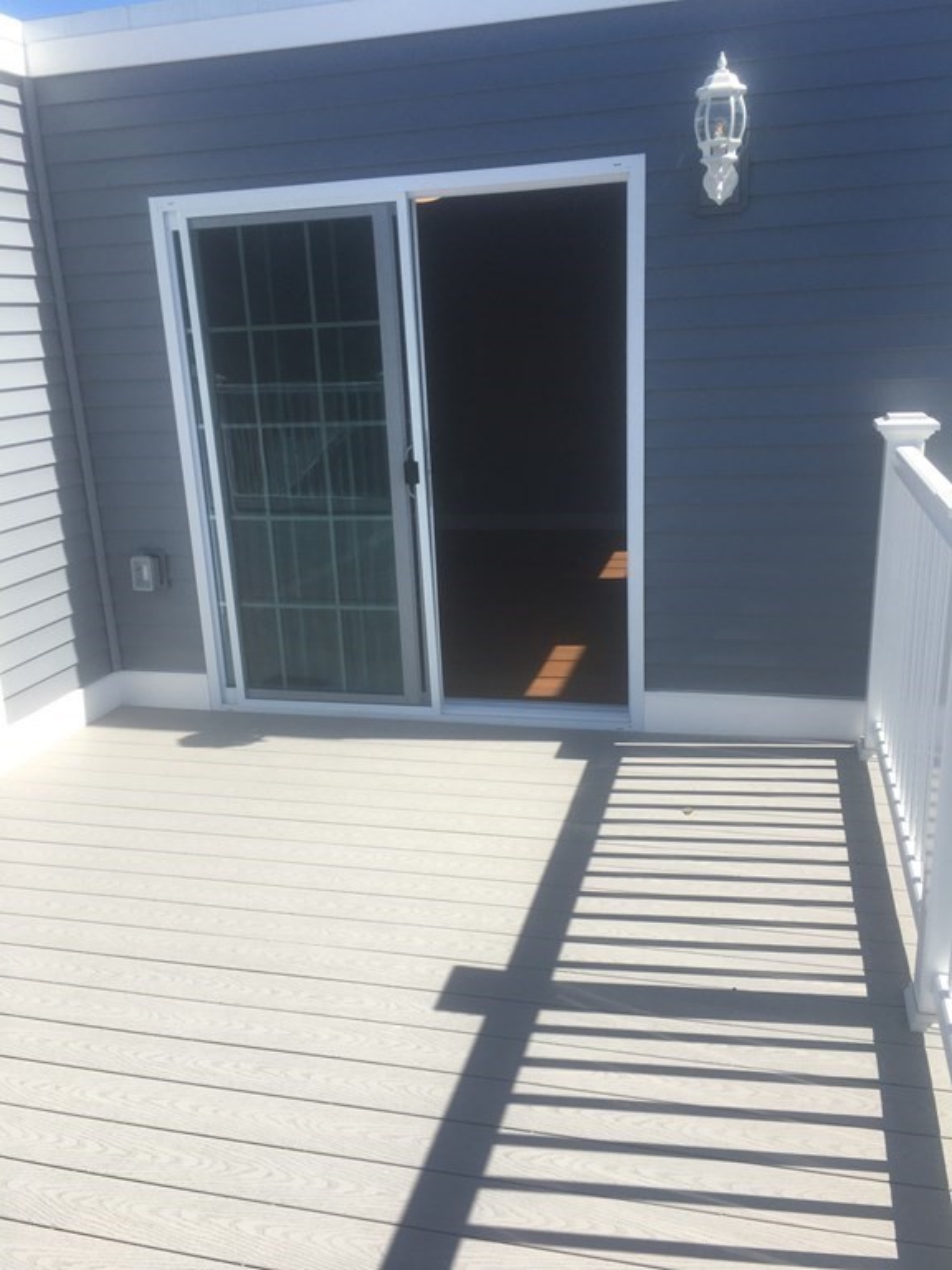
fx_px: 1063
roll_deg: +2.4
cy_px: 635
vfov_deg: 61.7
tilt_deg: -15.5
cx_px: 476
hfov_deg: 48.2
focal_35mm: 29
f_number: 2.2
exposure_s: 1/1202
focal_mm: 4.15
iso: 25
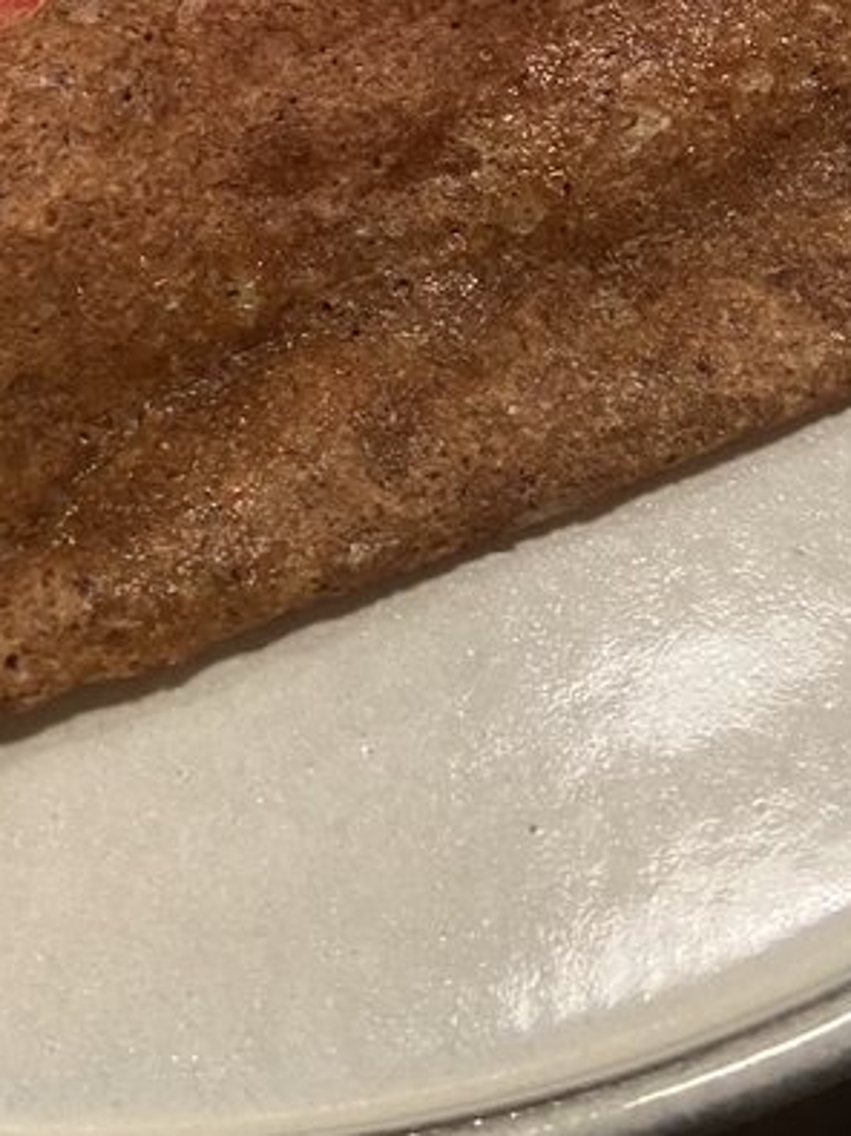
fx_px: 2591
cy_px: -302
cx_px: 273
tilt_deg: -53.2
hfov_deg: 18.6
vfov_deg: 22.4
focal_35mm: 79
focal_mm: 4.25
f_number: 1.8
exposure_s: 1/50
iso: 200
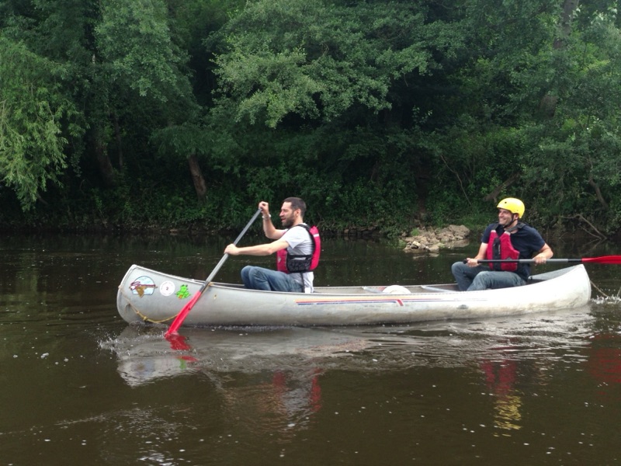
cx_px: 310
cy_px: 233
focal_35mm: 33
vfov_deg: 42.9
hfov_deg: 55.4
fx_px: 592
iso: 50
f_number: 2.4
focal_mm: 4.13
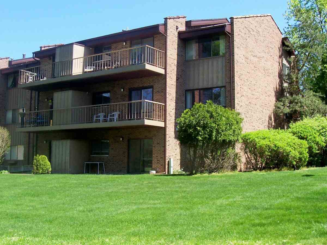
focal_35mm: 46
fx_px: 435
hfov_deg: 41.2
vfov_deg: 31.5
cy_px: 122
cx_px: 164
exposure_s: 1/180
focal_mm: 7
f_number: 5.6
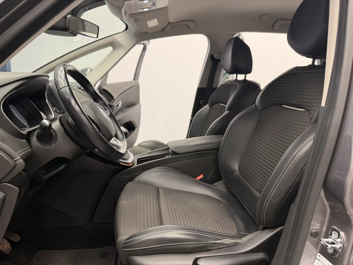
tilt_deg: -13.9
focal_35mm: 24
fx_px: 245
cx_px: 176
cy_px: 132
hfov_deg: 71.6
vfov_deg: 56.8
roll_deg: -0.1
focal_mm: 6.76
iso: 125
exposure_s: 1/50
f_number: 1.78
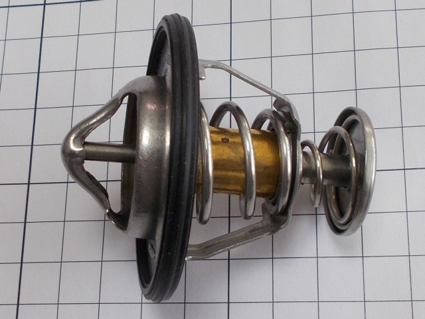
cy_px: 160
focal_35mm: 26
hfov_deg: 67.3
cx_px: 212
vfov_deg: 53.1
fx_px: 319
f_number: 3.2
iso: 80
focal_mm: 4.6
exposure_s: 1/30
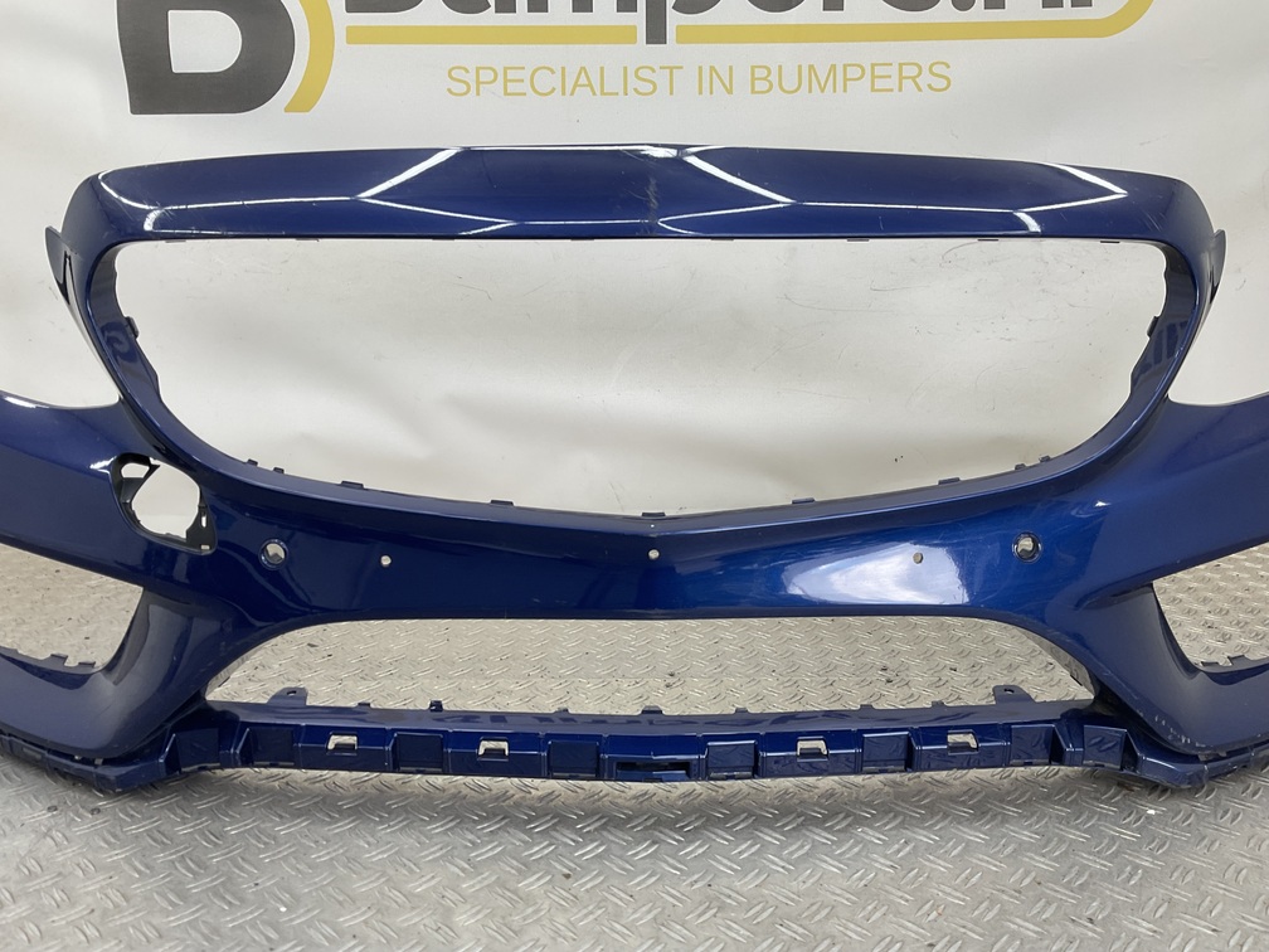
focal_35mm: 29
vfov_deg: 48.2
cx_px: 634
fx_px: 1063
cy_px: 476
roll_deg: -1.1
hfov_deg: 61.7
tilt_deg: -12.9
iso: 25
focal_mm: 3
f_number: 1.8
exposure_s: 1/120
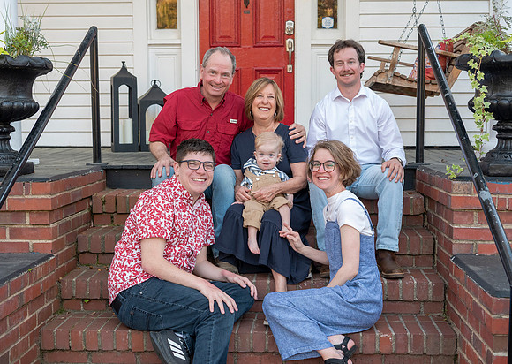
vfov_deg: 27.1
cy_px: 179
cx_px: 271
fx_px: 754
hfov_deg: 37.5
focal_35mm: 52
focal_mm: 48
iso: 1250
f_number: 5
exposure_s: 1/250
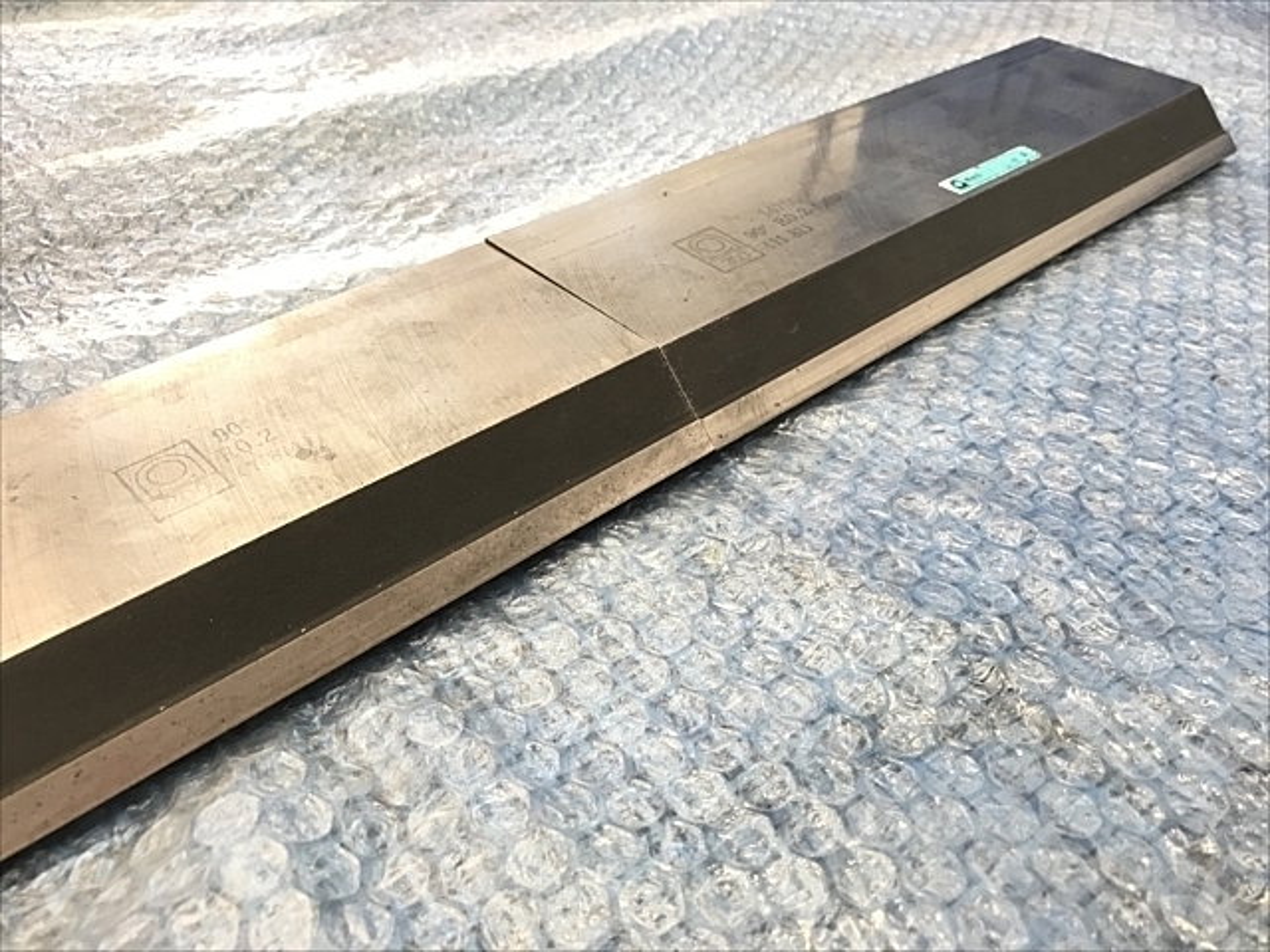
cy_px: 476
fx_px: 1027
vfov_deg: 49.7
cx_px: 635
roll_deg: -2.4
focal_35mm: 28
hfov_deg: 63.4
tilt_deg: -38.9
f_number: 1.8
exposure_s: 1/30
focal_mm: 3.99
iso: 25
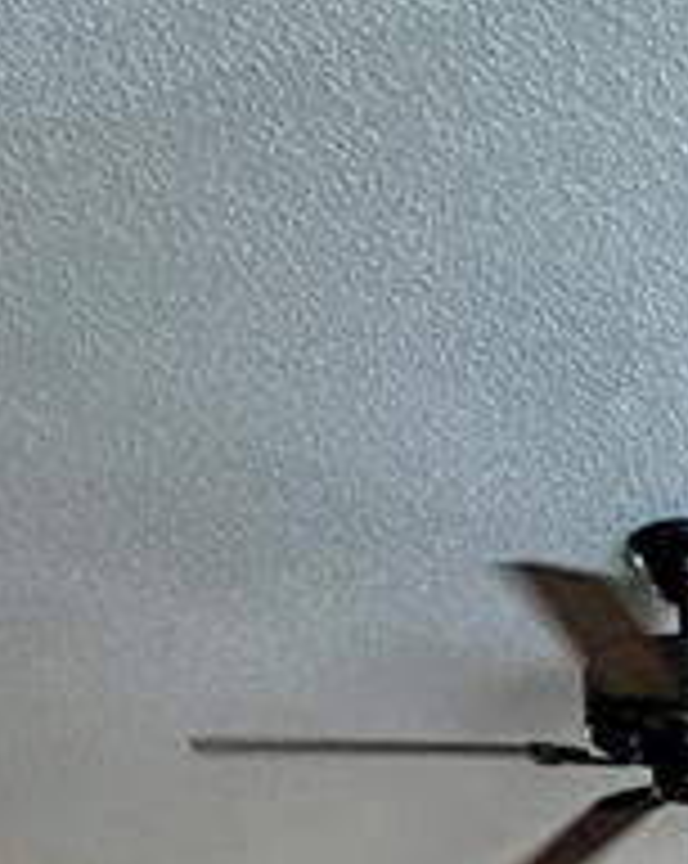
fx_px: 1862
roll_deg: -0.2
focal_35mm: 73
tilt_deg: -10.8
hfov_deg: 20.0
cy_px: 1701
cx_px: 751
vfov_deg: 18.2
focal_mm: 2.22
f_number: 2.2
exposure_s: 1/120
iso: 200
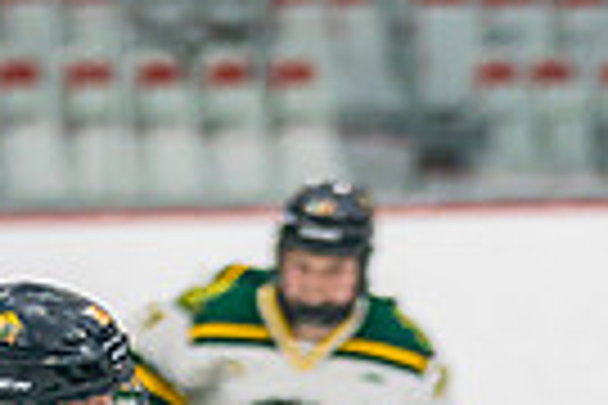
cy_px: 794
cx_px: 923
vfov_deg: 1.6
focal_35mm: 878
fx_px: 14827
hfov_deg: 2.3
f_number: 2.8
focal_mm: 160
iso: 800
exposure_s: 1/640
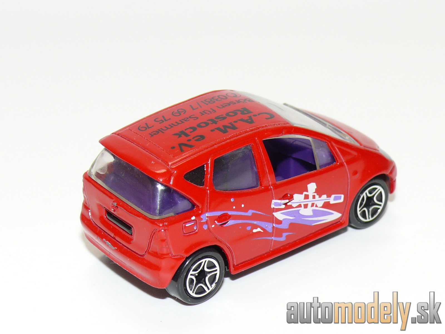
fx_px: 1414
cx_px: 222
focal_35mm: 110
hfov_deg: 17.9
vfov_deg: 13.5
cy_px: 167
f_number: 4
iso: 100
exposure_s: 1/30
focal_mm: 13.9
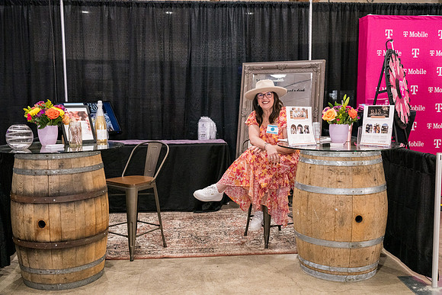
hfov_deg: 50.7
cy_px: 148
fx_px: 467
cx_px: 221
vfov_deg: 35.1
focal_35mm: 38
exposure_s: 1/400
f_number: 4
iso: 3200
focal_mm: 38
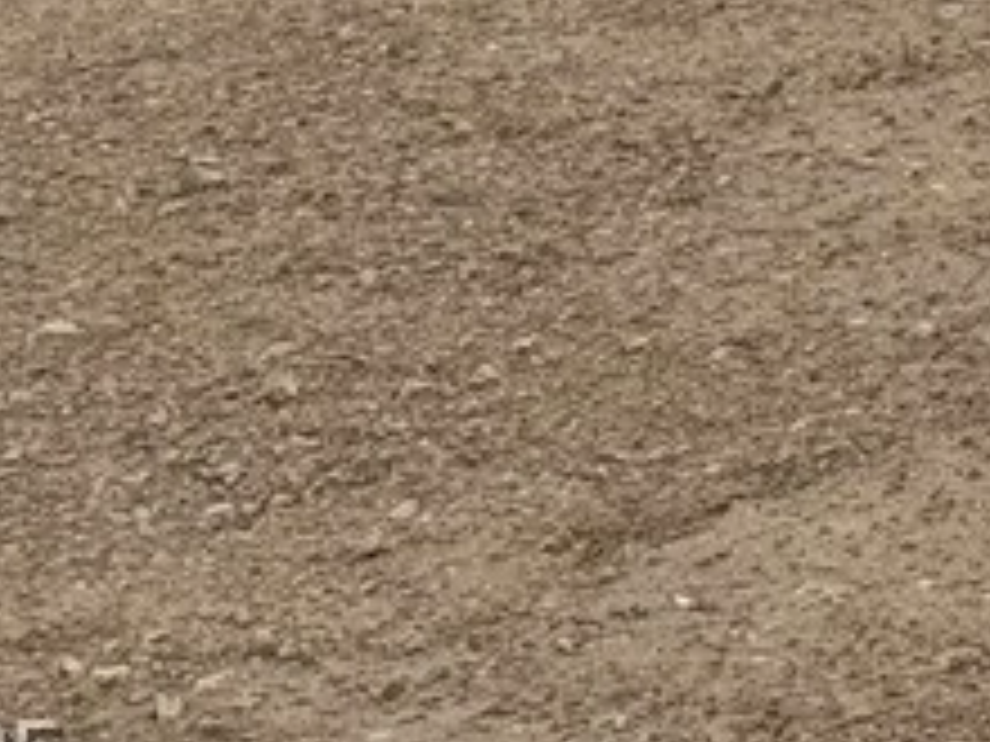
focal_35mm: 223
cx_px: 1912
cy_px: -868
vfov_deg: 6.4
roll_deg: +0.1
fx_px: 6378
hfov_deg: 8.5
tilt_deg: -4.6
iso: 64
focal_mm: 6.76
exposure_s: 1/5376
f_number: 1.78
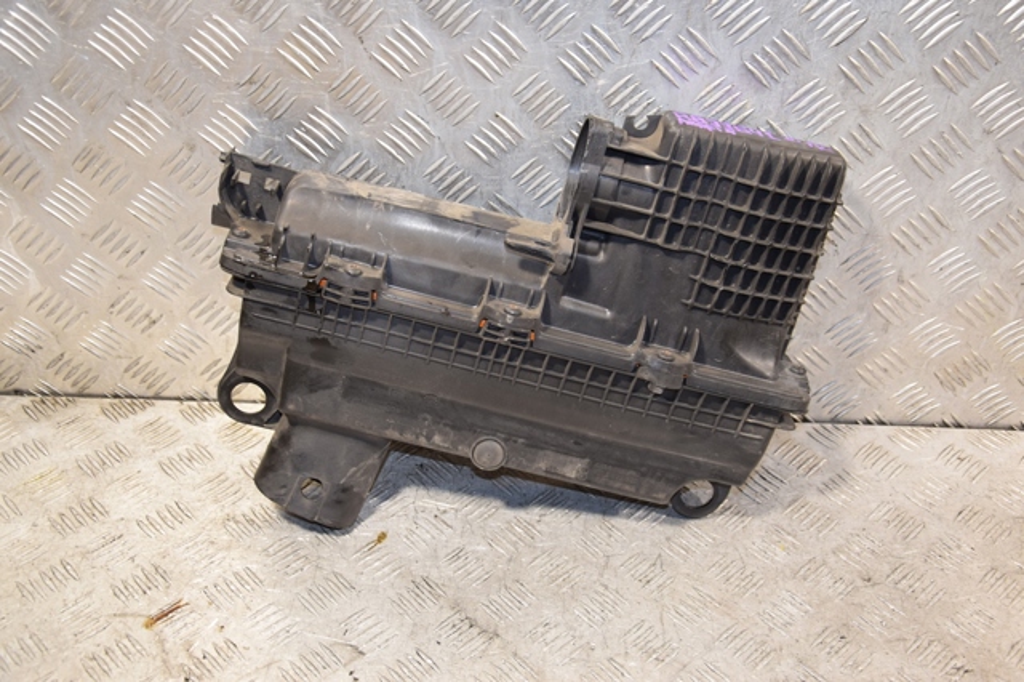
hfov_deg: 46.4
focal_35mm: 42
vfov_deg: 31.9
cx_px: 512
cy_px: 341
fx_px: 1194
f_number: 5
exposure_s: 1/160
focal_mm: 28
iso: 800
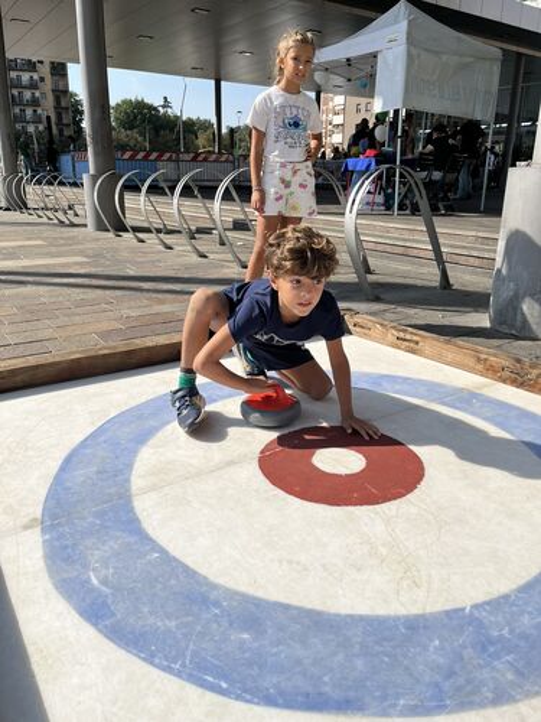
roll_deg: -1.3
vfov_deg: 67.3
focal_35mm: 26
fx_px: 542
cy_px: 361
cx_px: 270
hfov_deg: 53.1
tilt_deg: -19.6
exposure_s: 1/4854
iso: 50
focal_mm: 5.1
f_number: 1.6
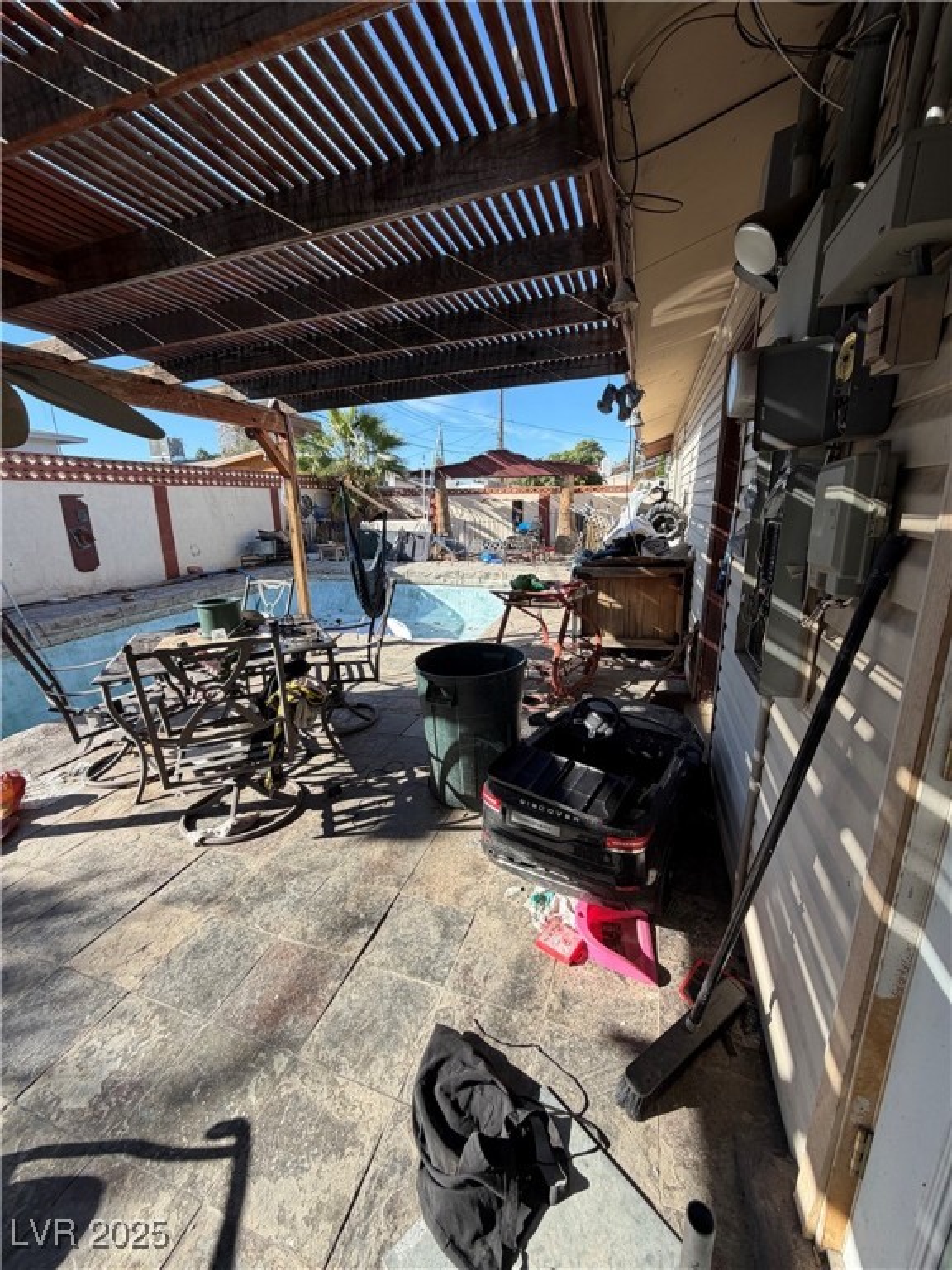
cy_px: 635
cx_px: 476
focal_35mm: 14
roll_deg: +1.5
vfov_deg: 102.1
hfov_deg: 85.7
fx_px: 513
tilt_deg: -14.4
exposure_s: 1/574
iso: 40
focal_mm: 2.22
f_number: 2.2
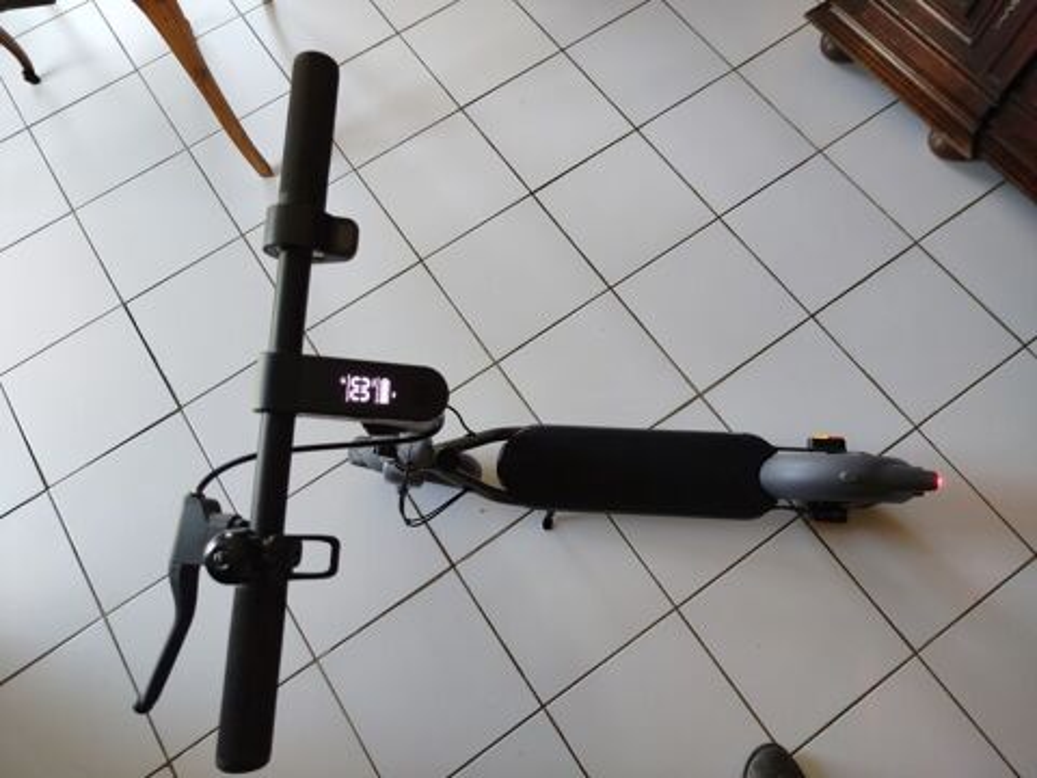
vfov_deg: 56.8
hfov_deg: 71.6
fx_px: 719
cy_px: 389
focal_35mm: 24
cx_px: 518
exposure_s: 1/50
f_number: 1.7
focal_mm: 5.31
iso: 200
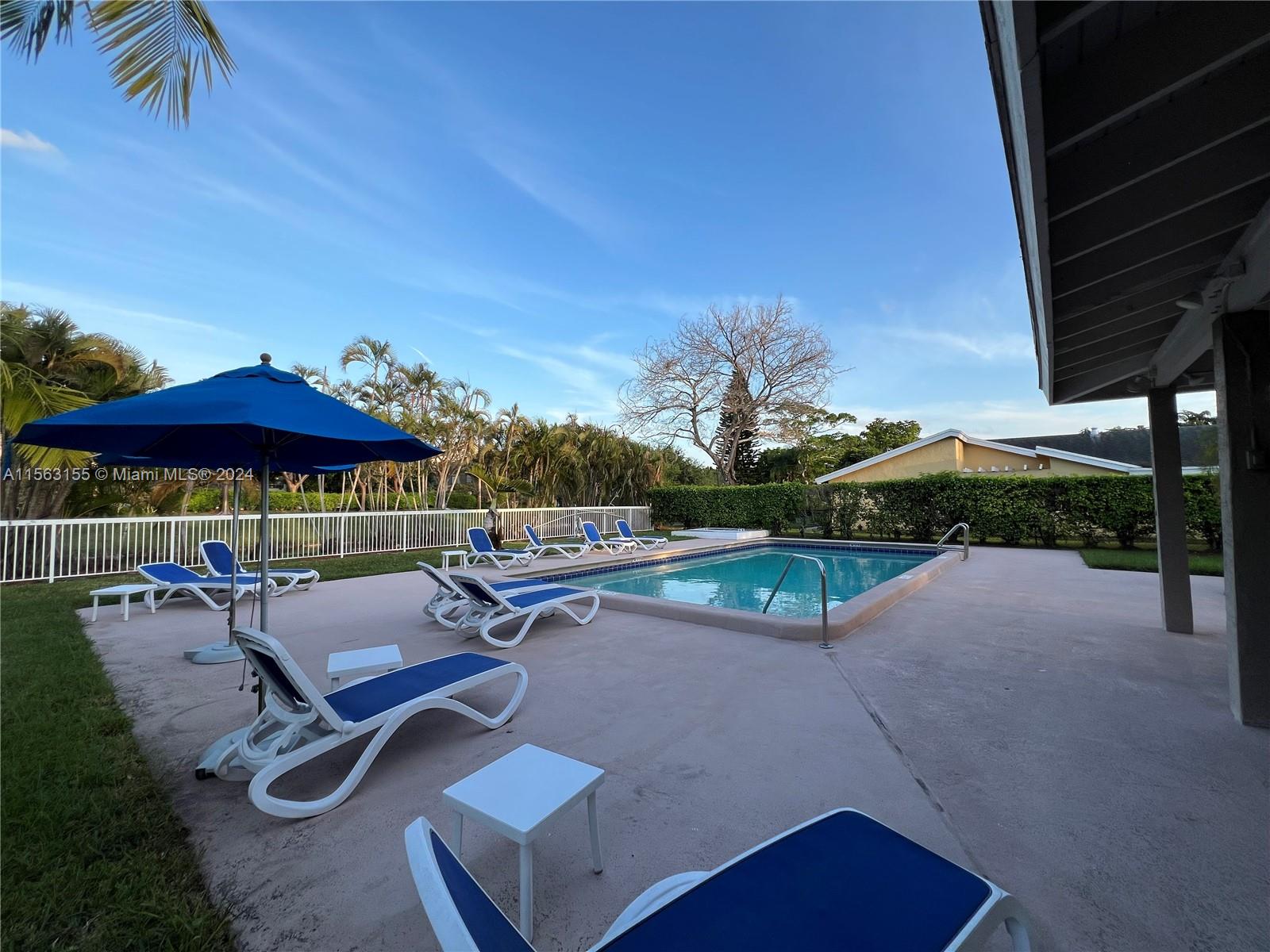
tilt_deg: +2.9
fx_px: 477
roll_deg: +0.1
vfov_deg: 89.9
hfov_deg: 106.2
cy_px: 476
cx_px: 635
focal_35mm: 13
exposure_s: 1/398
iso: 32
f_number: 1.8
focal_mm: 1.57
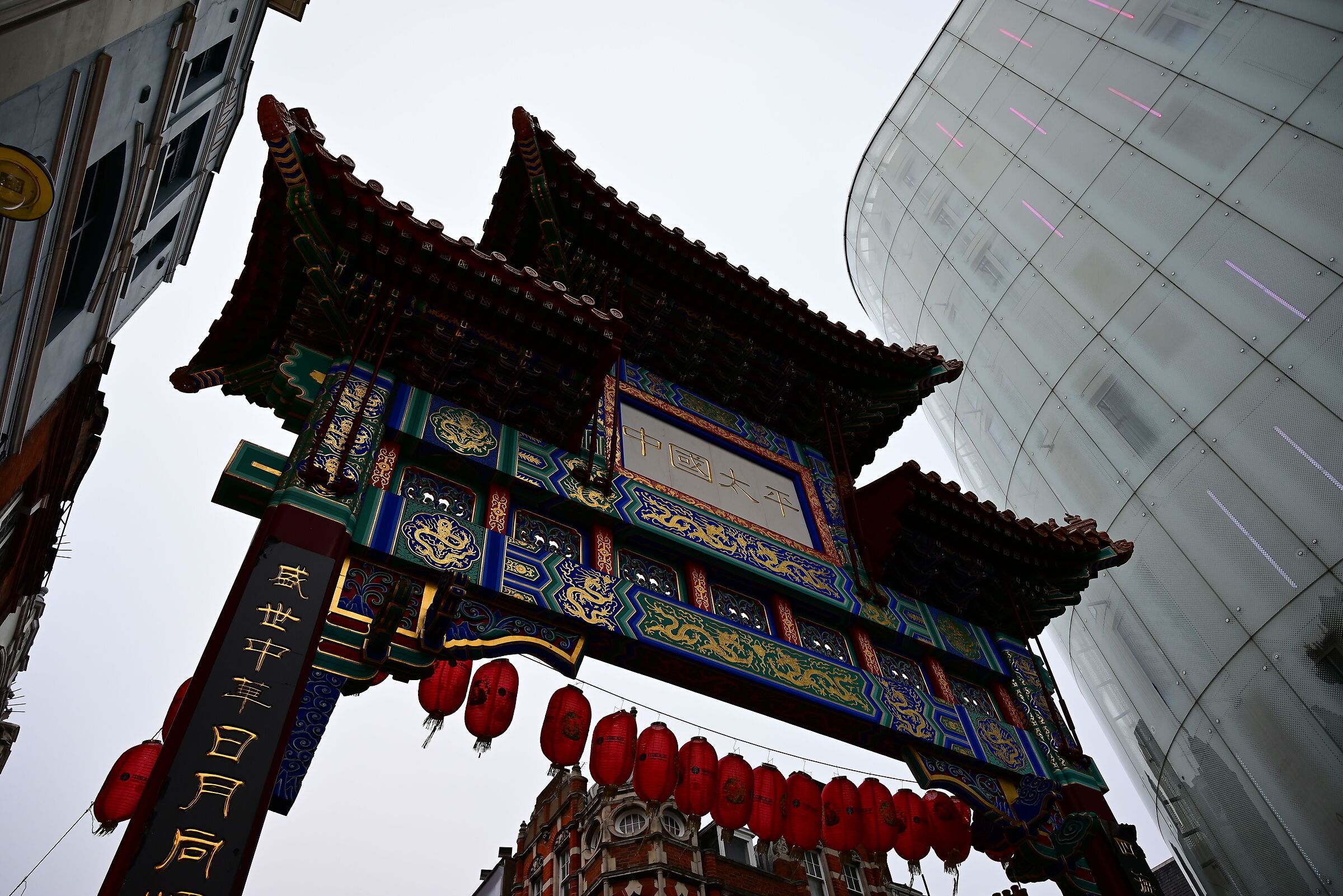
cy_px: 448
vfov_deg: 53.2
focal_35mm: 24
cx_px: 672
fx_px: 896
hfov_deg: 73.7
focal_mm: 24
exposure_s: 1/125
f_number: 4
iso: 180
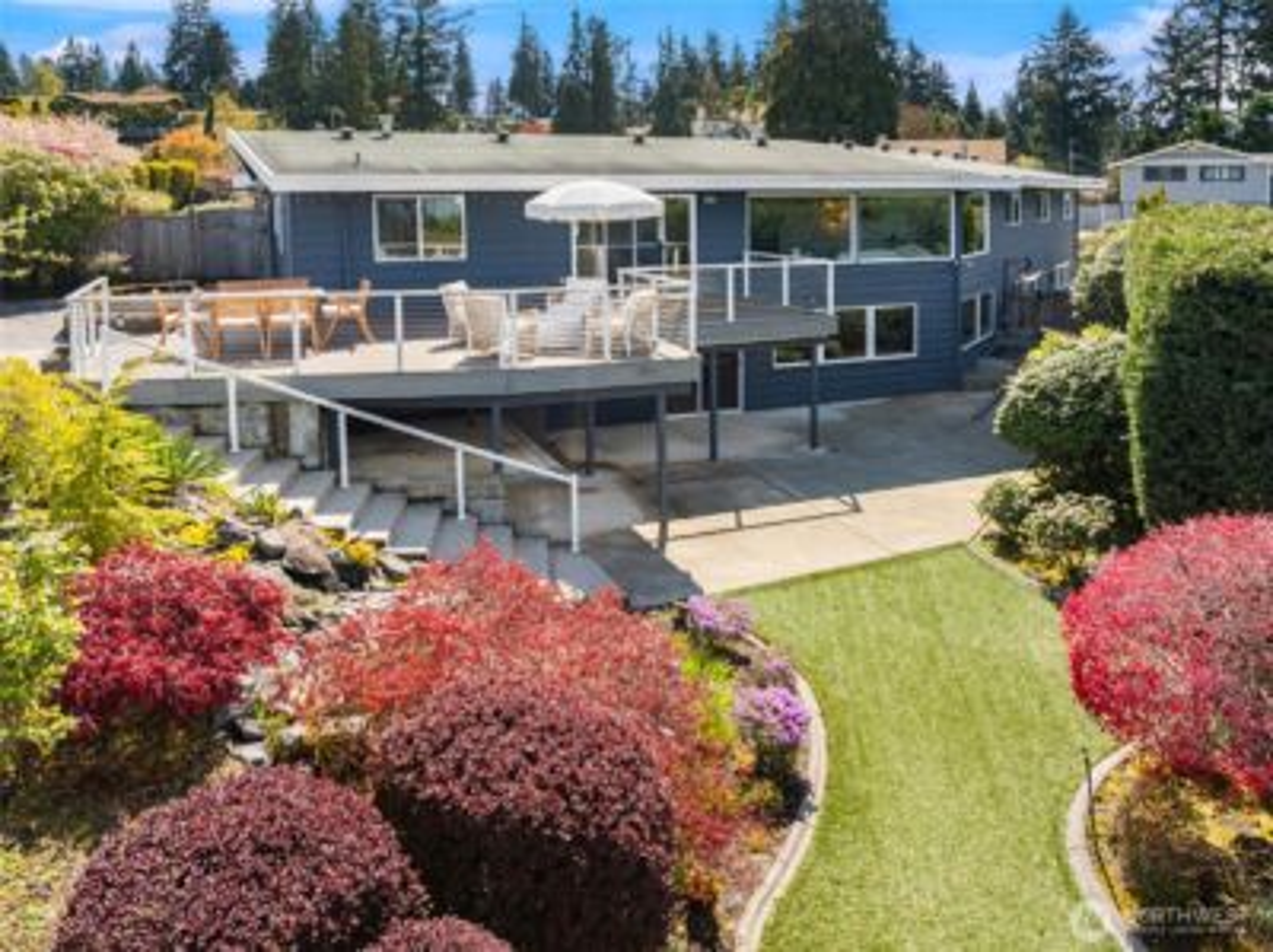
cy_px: 476
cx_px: 636
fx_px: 882
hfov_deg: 71.7
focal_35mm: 24
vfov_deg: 56.7
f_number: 2.8
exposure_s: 1/2000
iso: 280
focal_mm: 12.29
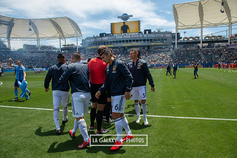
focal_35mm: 24
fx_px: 158
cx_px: 118
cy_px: 79
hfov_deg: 73.7
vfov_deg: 53.2
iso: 200
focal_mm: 24
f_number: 5.6
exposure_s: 1/800
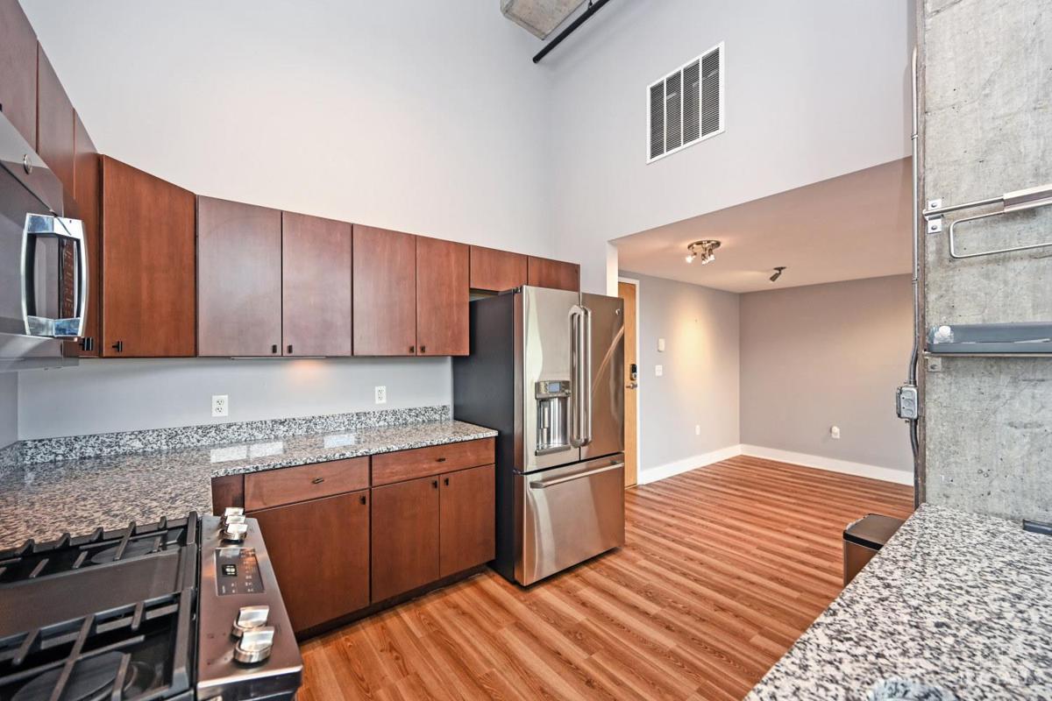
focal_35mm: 14
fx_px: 409
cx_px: 526
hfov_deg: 104.3
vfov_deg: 81.2
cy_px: 350
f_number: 4
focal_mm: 14
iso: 450
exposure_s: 1/60
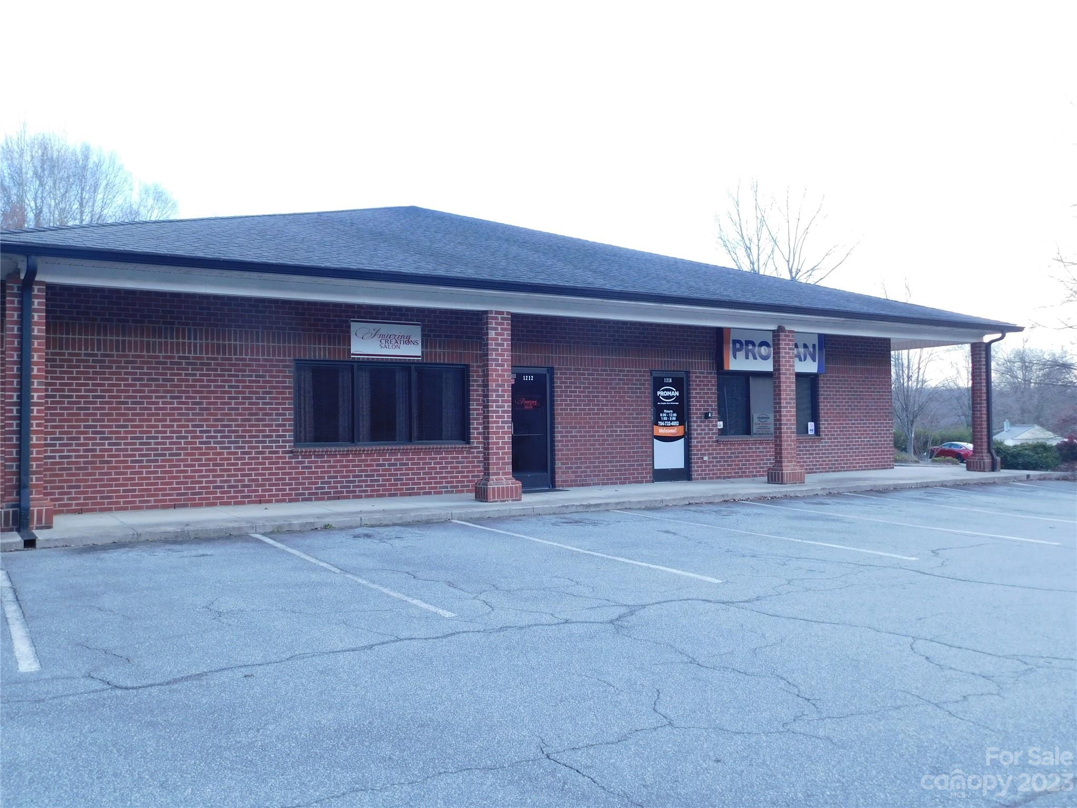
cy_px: 404
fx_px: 933
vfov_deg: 46.8
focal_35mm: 30
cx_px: 538
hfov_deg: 60.0
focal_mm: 5.3
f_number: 3.2
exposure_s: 1/40
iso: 125
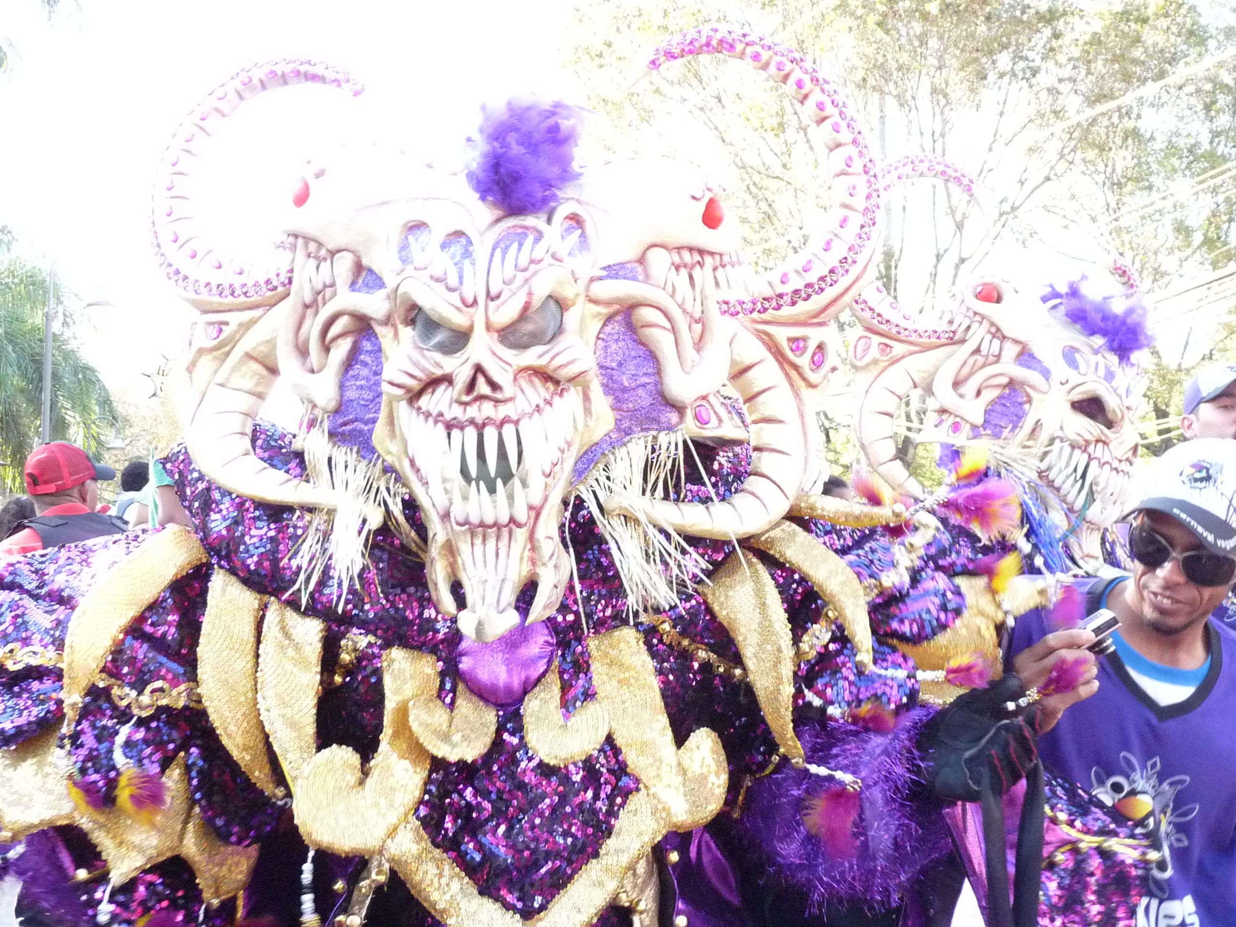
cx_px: 618
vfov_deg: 36.0
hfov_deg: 46.8
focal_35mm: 40
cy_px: 464
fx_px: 1428
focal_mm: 4.9
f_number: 2.8
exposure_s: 1/200
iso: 400
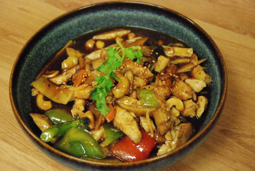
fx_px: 468
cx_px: 128
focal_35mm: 66
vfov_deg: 20.7
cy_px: 86
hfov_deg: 30.5
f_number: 5
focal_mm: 44
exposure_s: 1/100
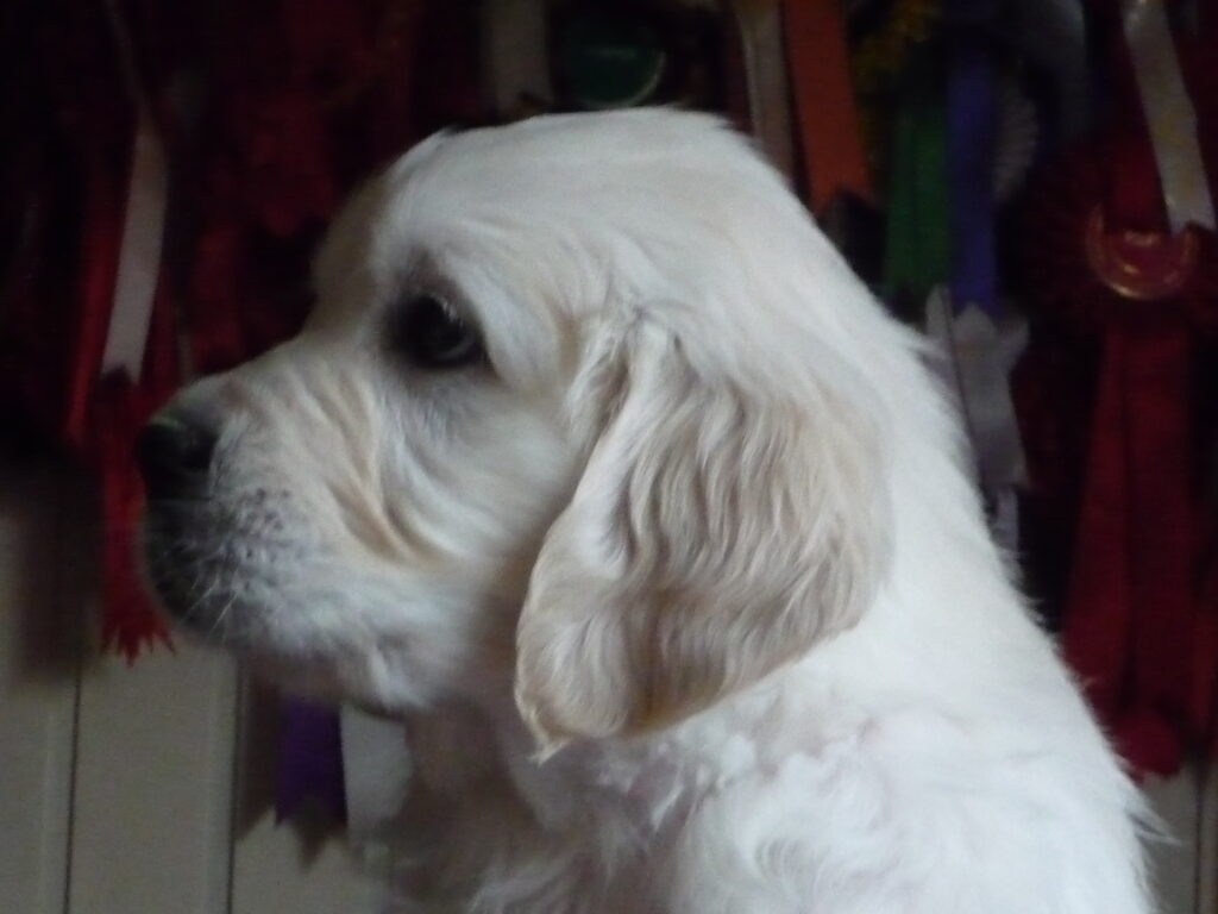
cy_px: 457
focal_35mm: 141
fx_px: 4961
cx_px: 609
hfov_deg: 14.0
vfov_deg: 10.5
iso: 800
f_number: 4.7
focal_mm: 14.2
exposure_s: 1/40
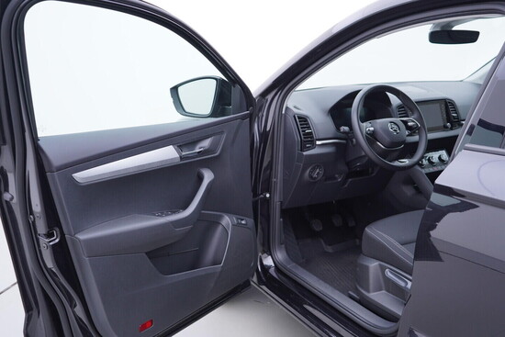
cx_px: 252
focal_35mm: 36
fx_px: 505
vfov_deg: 36.9
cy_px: 168
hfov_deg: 53.1
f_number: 2.8
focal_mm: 24
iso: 125
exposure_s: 1/40
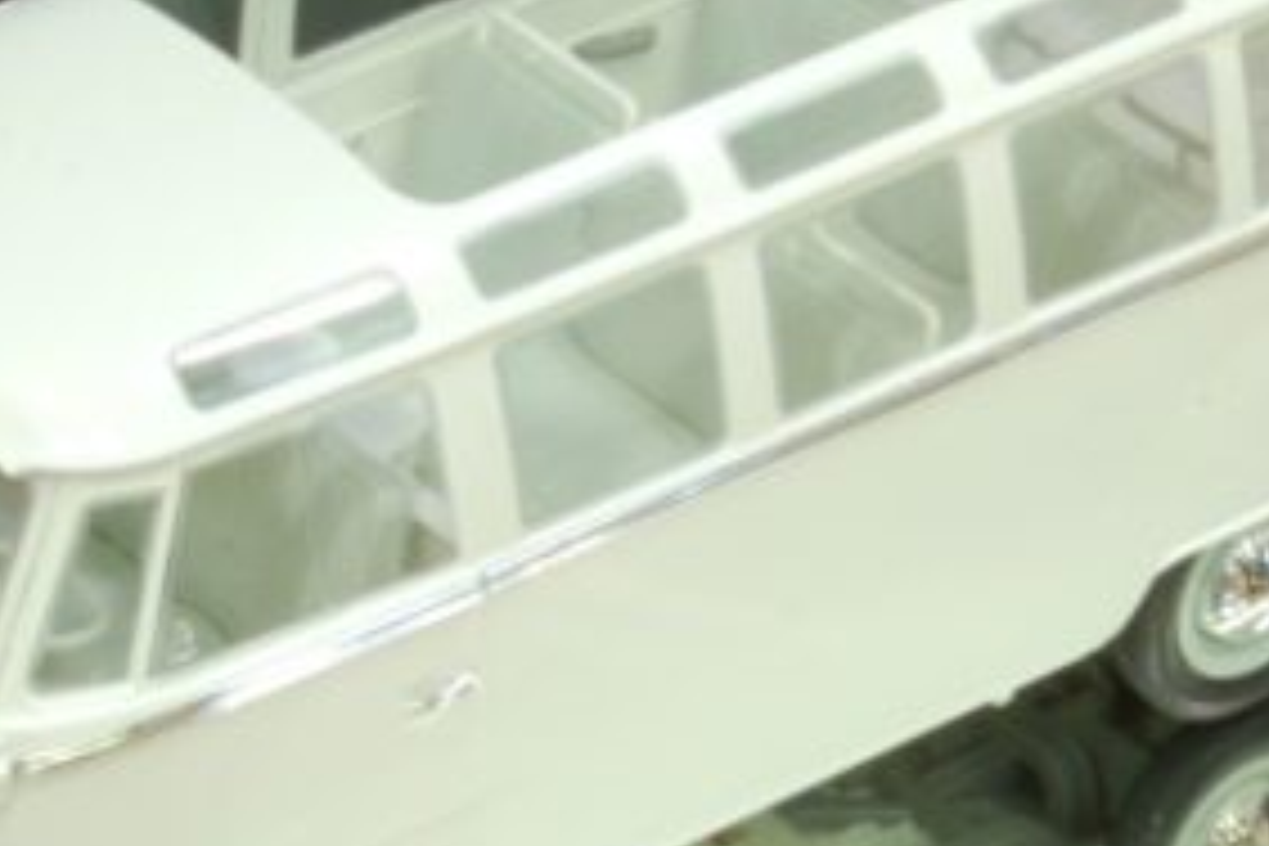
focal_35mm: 207
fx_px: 7296
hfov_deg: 9.9
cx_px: 702
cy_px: 938
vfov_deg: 6.6
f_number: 32
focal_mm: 38
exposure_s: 2.5
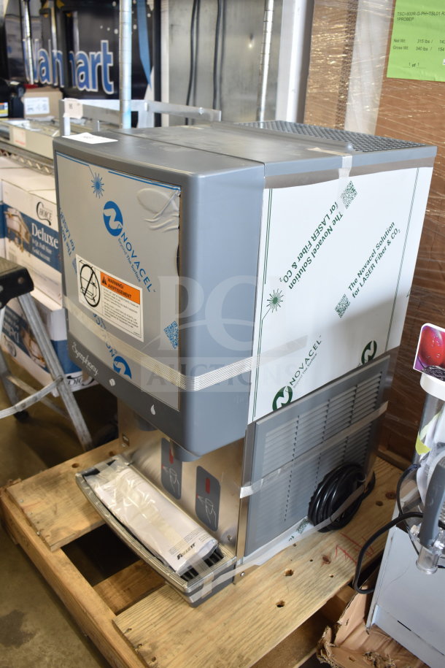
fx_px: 556
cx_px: 222
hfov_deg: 43.6
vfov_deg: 61.9
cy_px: 334
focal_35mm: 30
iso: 560
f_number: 3.8
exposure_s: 1/30
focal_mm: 20
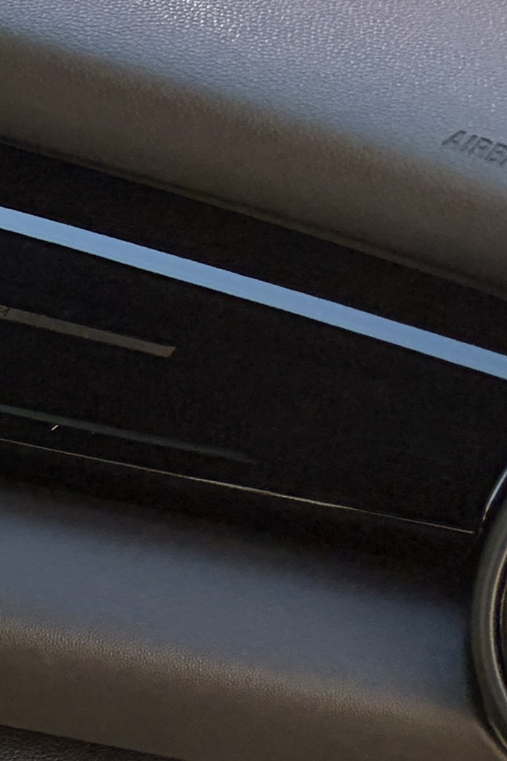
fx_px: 3021
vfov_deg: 13.9
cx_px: -1353
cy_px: 960
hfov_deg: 7.5
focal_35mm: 143
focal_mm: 5.96
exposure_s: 1/294
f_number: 1.6
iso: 50
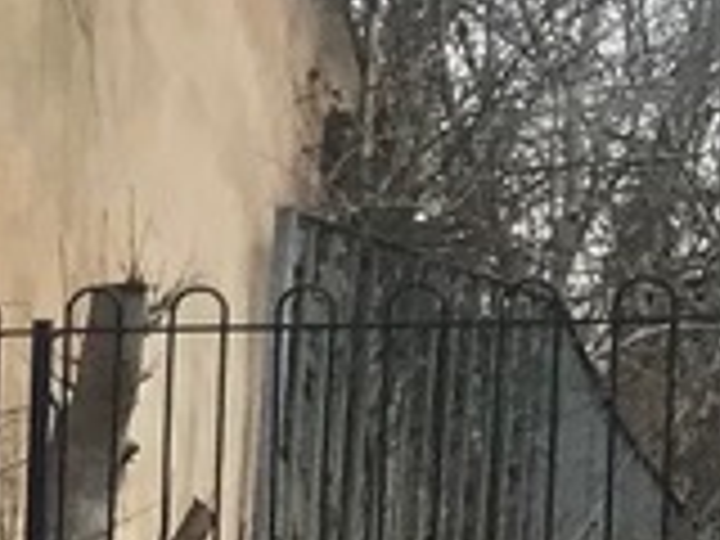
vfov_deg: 6.5
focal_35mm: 224
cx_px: -1984
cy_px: 909
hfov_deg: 7.1
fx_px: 4659
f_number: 1.8
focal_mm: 3.99
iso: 20
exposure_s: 1/1497
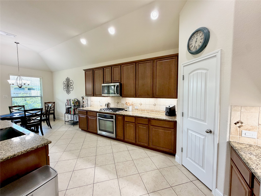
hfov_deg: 102.1
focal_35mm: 14
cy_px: 98
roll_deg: +0.8
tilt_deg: -4.2
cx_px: 130
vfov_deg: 85.7
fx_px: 106
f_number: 2.2
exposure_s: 1/120
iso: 200
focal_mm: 2.22
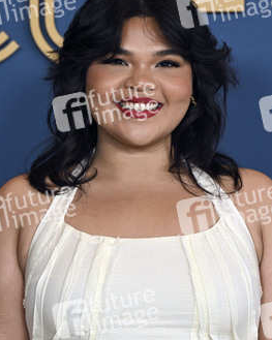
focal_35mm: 146
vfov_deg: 13.2
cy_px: 159
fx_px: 1470
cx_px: 135
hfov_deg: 10.6
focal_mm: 128
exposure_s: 1/320
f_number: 5.6
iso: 2000
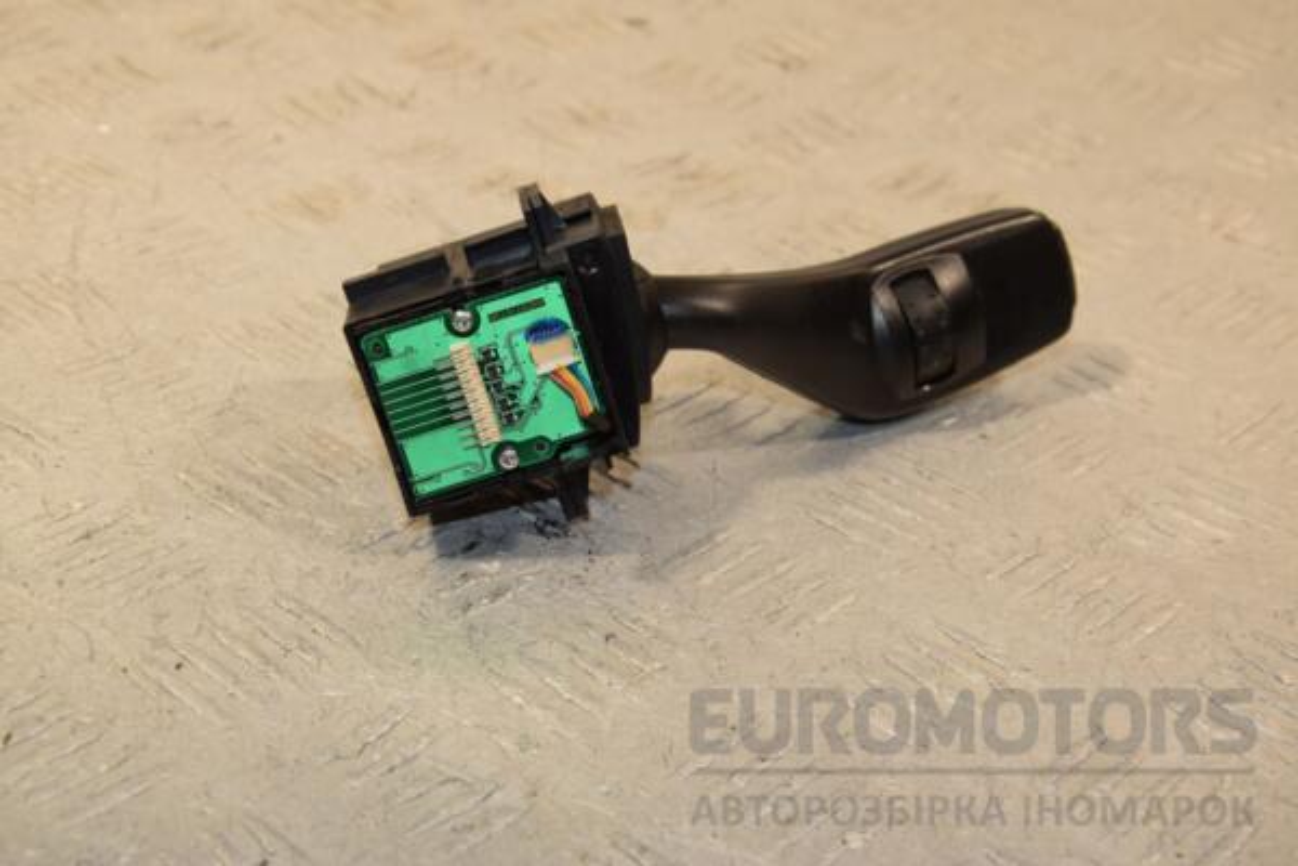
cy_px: 433
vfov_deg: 18.2
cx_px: 649
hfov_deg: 27.0
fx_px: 2704
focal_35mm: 75
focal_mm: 50
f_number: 8
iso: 800
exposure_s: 1/200
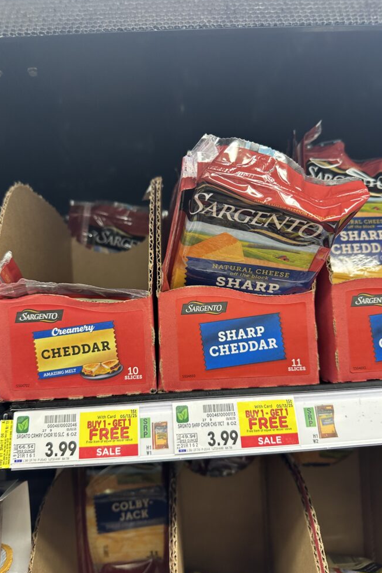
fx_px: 414
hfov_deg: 49.5
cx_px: 183
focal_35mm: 26
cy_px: 281
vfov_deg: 69.4
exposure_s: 1/120
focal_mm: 6.86
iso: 160
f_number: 1.78
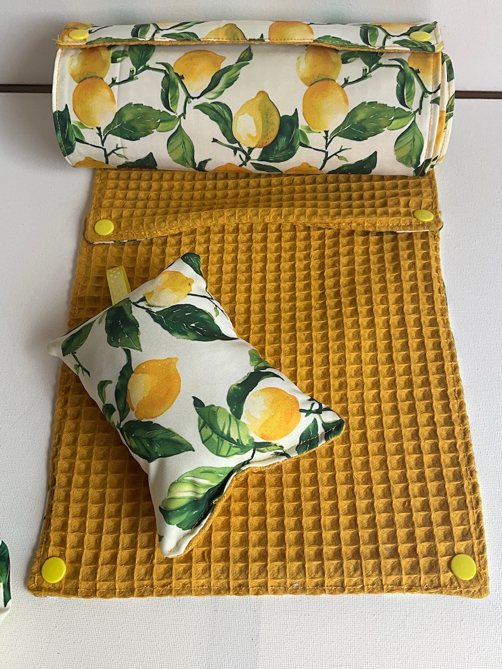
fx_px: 638
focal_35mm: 33
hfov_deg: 43.0
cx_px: 250
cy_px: 317
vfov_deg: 55.3
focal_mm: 3
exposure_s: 1/383
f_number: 1.8
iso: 25
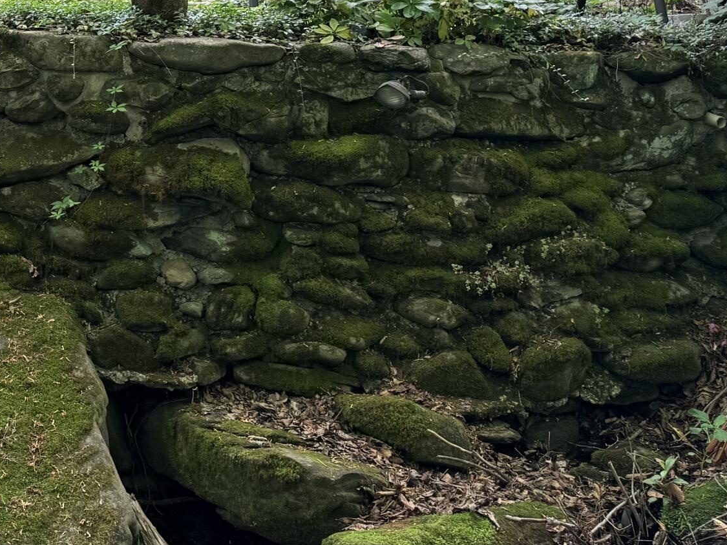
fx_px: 1344
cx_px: -63
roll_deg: -1.3
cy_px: -8
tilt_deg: -0.3
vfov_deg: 22.0
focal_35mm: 64
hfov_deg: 27.8
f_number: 1.78
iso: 80
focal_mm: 6.76
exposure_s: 1/121
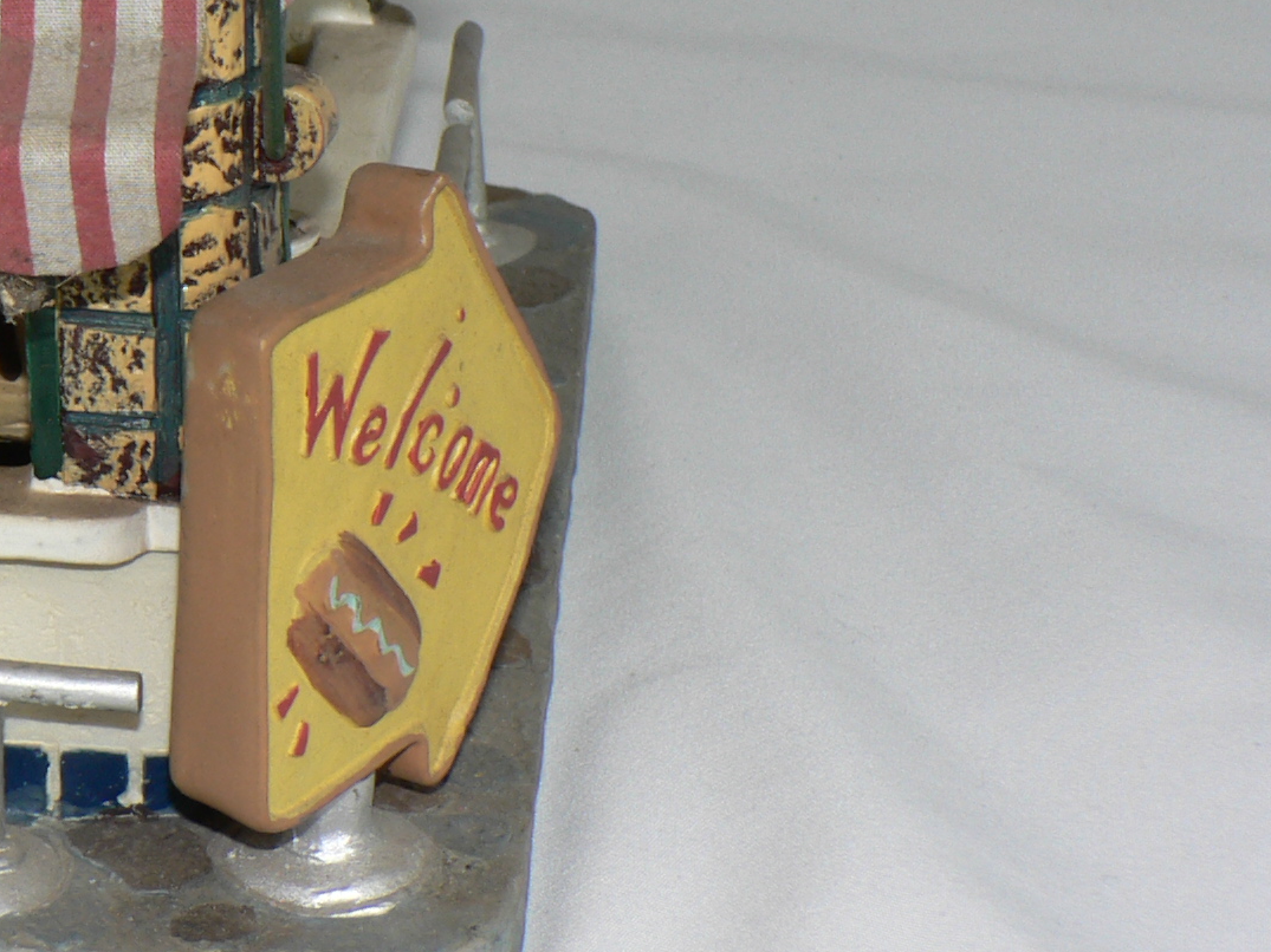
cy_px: 43
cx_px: -111
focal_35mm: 100
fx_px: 3671
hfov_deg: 18.9
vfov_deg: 14.6
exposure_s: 1/60
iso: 80
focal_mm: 7
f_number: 4
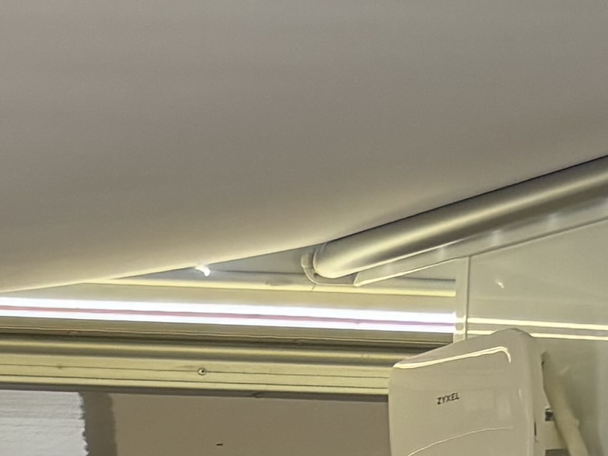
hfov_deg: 8.6
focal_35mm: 182
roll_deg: -0.6
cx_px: -1362
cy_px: 992
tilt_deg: -0.5
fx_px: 3197
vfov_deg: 7.7
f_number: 1.6
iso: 32
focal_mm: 5.96
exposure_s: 1/130
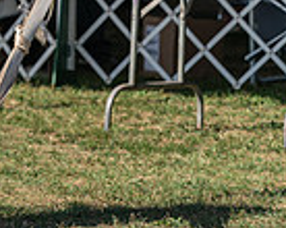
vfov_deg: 2.8
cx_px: -264
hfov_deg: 3.4
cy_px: -66
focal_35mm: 561
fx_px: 4742
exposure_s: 1/1250
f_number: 4.5
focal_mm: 122
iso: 125
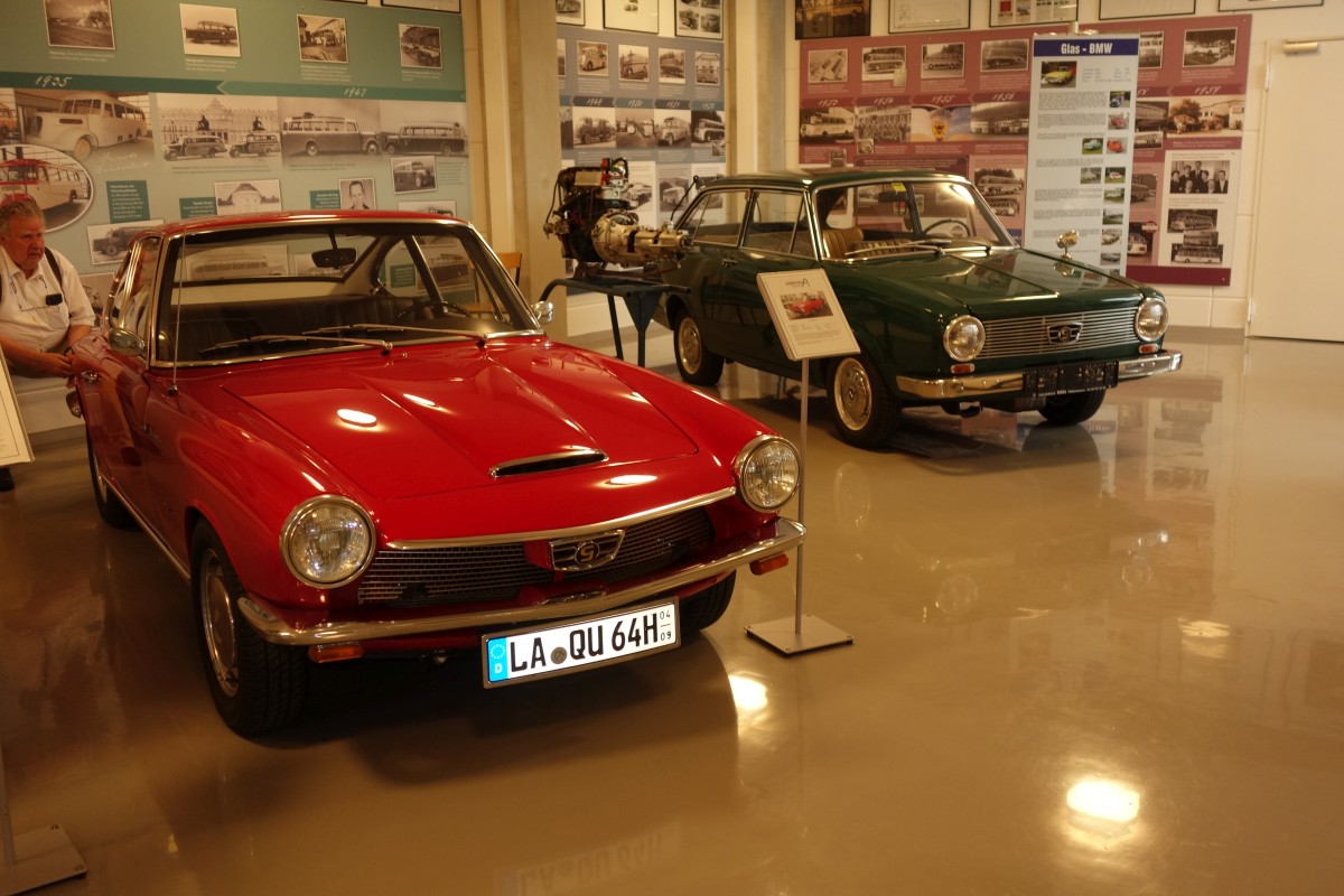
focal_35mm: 35
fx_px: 1307
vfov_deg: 37.9
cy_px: 448
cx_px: 672
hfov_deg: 54.4
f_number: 2.8
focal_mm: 13.09
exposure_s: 1/40
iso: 250
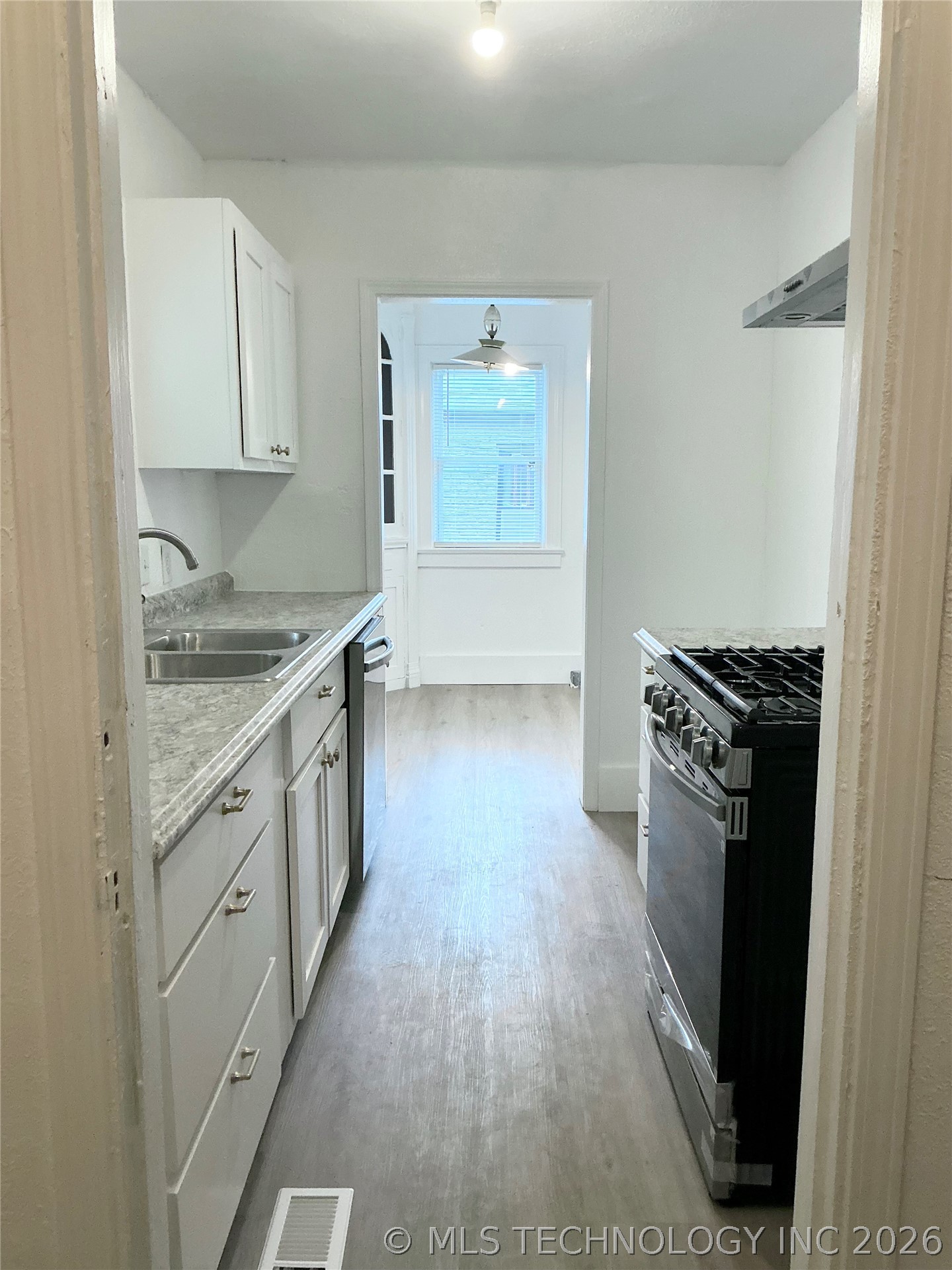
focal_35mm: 29
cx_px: 476
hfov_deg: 48.2
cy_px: 635
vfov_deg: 61.7
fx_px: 1063
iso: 160
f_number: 1.8
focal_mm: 3
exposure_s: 1/60
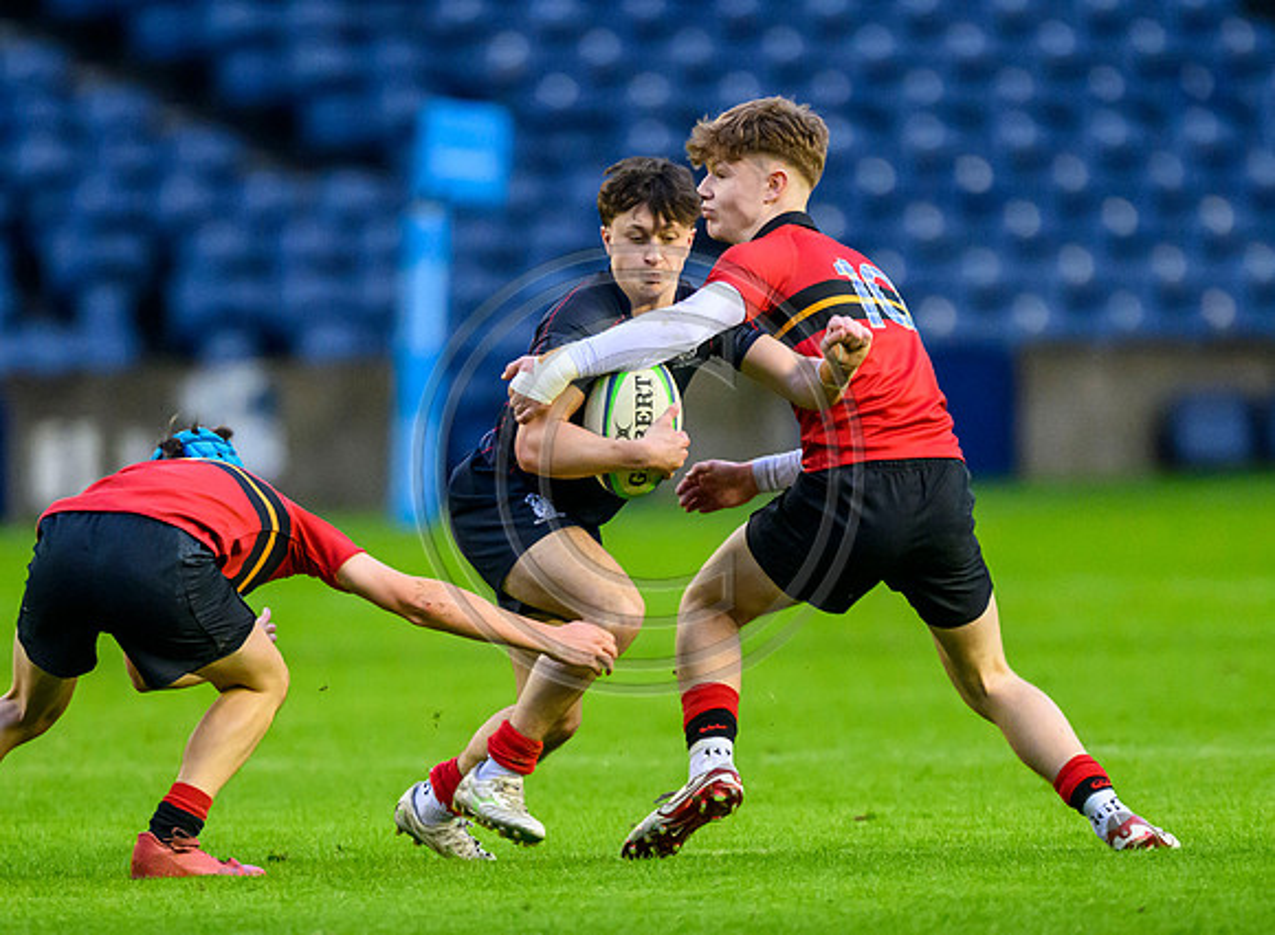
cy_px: 590
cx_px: 574
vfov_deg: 1.5
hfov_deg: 2.1
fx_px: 34667
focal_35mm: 949
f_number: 4
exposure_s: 1/1250
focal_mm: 560
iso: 8000
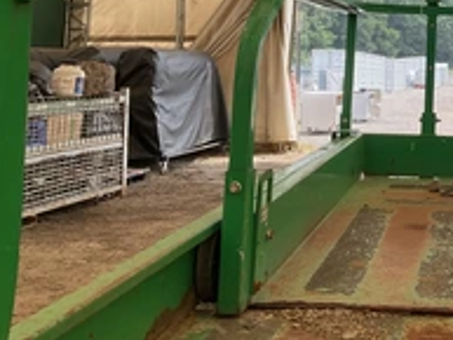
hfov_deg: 29.8
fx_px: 786
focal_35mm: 60
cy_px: 19
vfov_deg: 23.6
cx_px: 460
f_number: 1.8
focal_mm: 3
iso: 25
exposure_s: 1/355
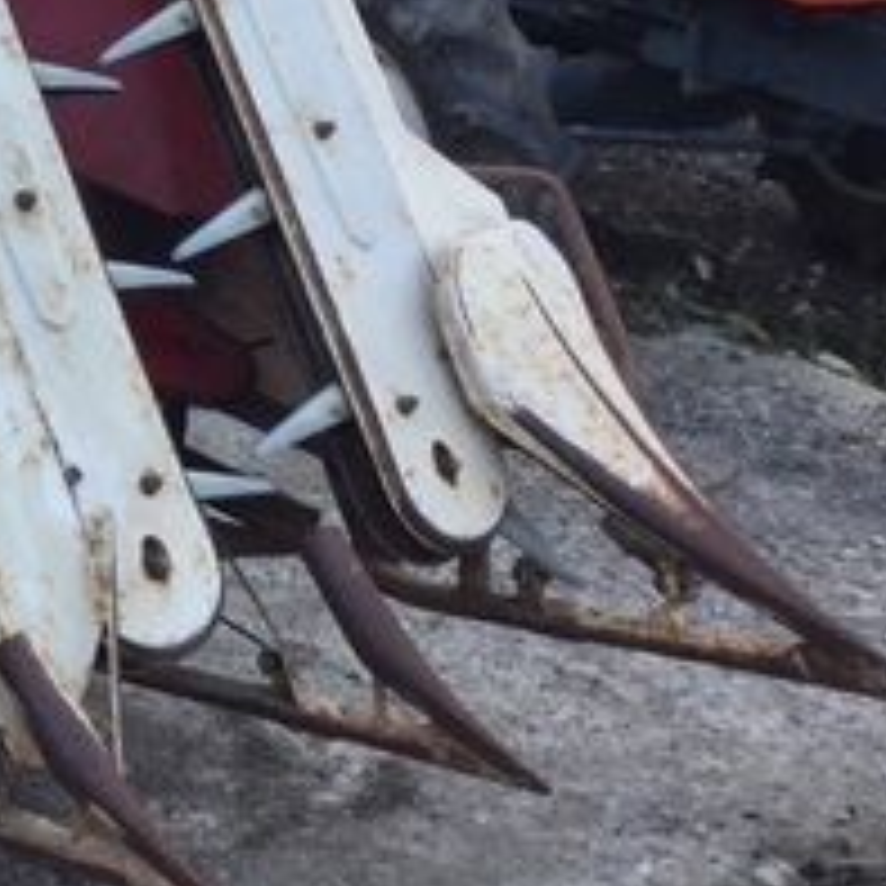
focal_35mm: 89
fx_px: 2577
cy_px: 211
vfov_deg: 19.4
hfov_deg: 17.8
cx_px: -378
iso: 25
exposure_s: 1/50
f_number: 2.4
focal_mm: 3.3
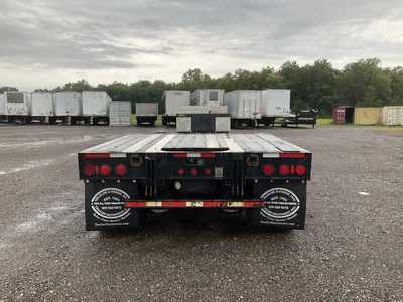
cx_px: 202
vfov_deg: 48.2
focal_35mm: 29
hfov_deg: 61.7
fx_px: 338
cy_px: 151
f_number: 1.8
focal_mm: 3
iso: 25
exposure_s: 1/446
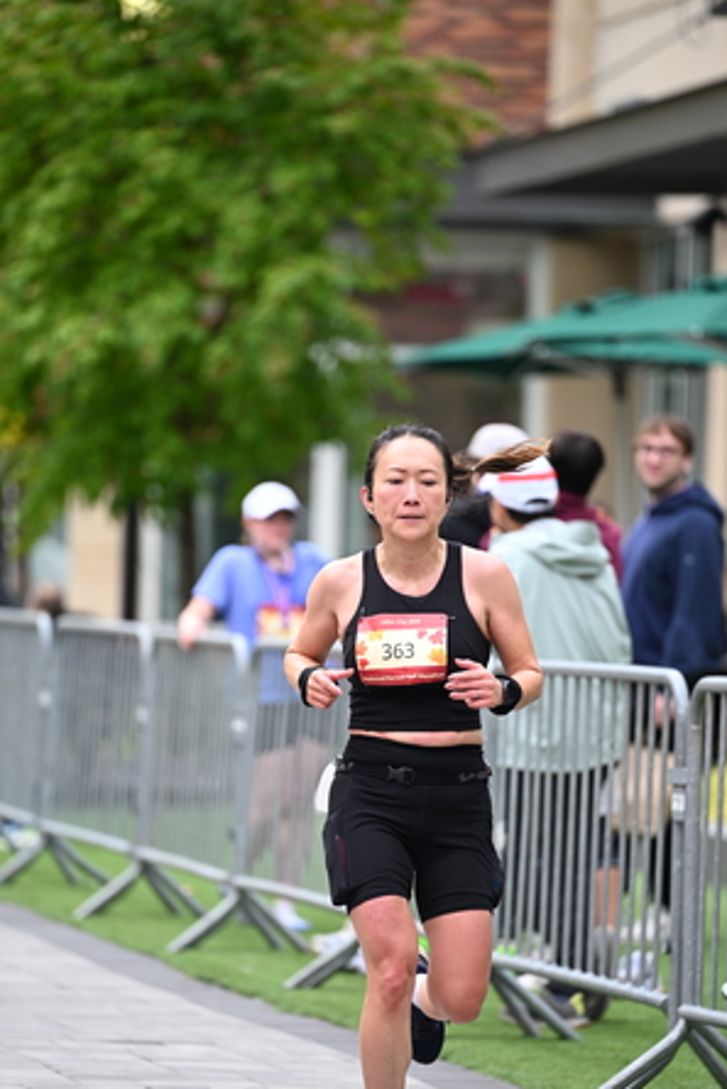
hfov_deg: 5.6
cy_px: 636
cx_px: 341
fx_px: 7476
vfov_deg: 8.3
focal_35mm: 247
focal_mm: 200
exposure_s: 1/2000
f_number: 2.8
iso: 640
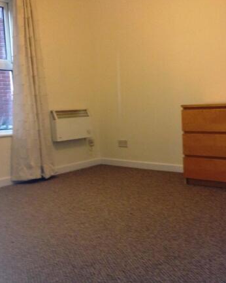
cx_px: 144
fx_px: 385
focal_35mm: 46
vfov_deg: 40.3
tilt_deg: -6.9
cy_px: 141
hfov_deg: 32.5
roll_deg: +2.0
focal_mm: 4.28
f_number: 2.4
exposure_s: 1/20
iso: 100
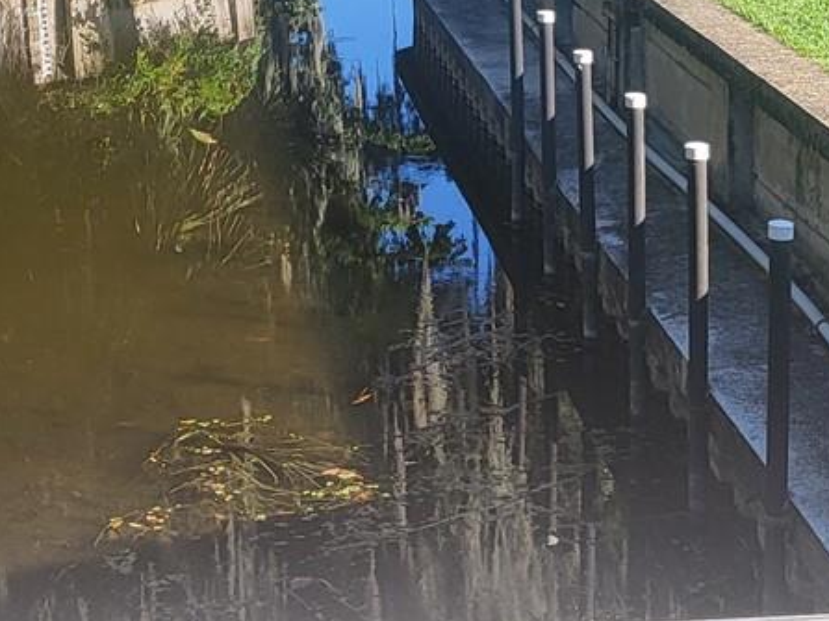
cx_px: 319
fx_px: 2227
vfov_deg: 15.3
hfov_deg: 21.1
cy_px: -117
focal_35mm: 93
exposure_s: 1/1195
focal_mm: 4.25
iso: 50
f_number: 1.8
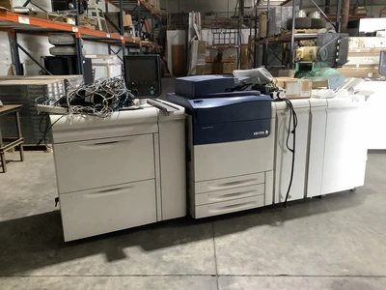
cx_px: 193
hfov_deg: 58.4
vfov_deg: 45.4
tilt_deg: -13.1
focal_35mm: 31
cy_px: 145
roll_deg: -0.5
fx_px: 346
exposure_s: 1/60
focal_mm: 3.3
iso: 320
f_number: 2.4
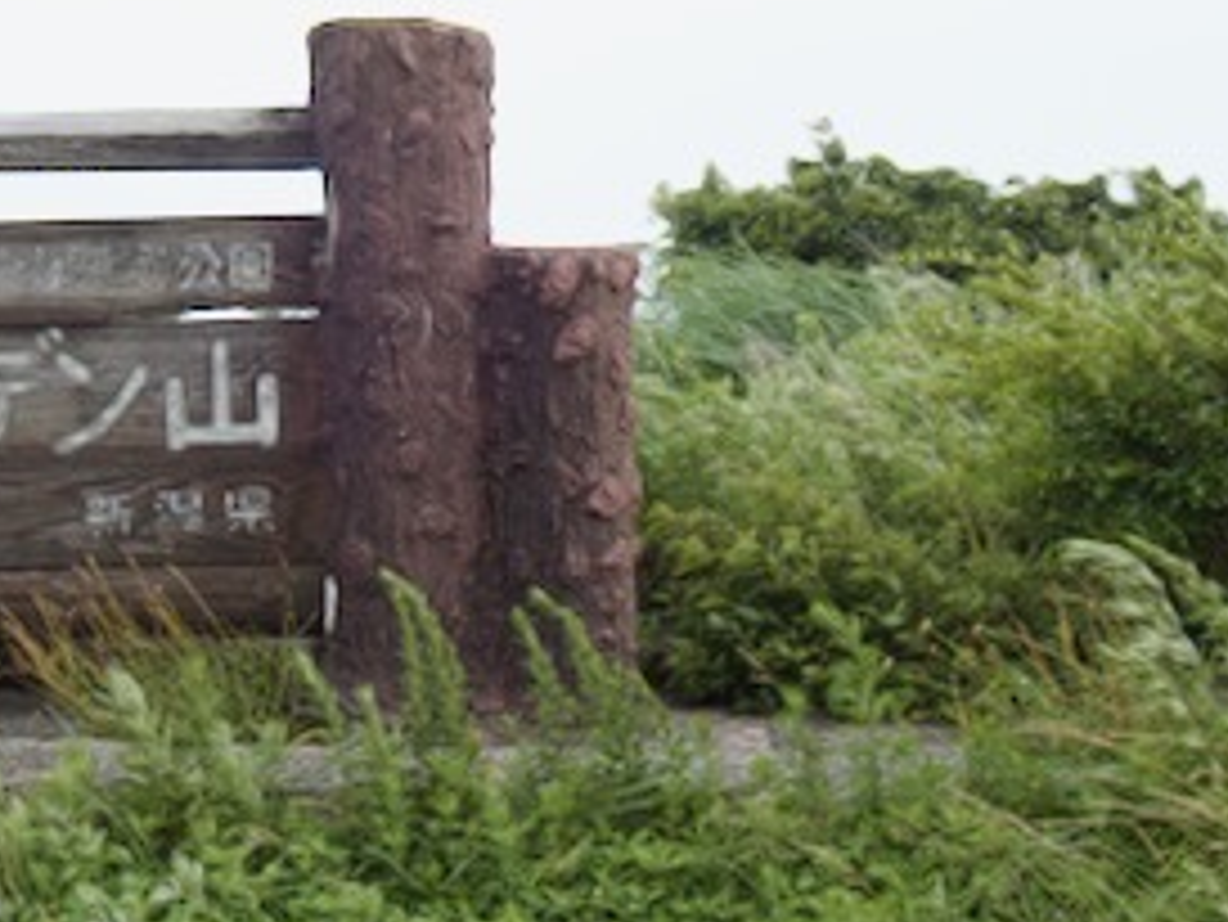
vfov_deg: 20.3
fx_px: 2555
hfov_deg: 26.8
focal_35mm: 72
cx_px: 396
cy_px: 270
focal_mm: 7.31
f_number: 4
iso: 100
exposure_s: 1/320
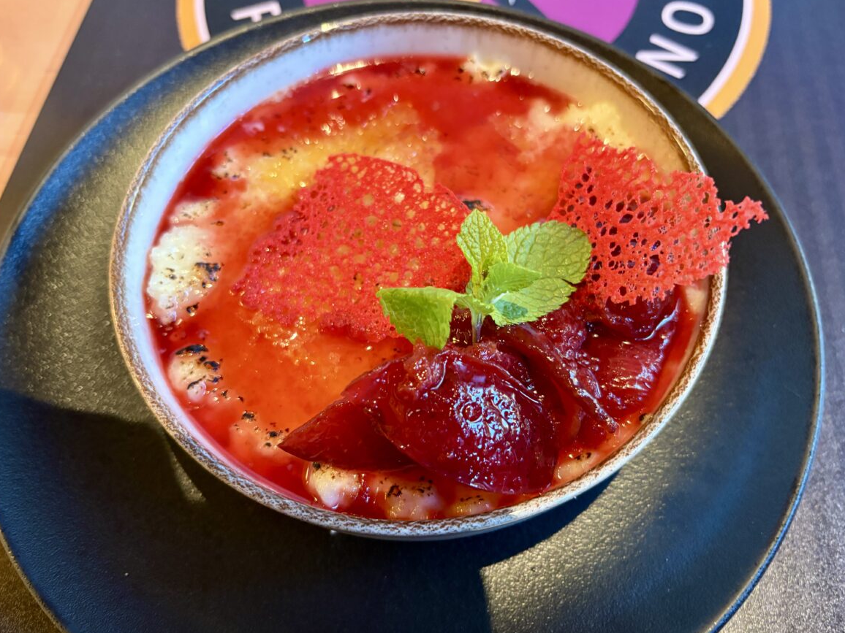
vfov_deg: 51.4
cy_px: 312
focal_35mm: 27
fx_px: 659
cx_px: 419
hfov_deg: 65.3
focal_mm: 5.96
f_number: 1.6
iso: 320
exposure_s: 1/50
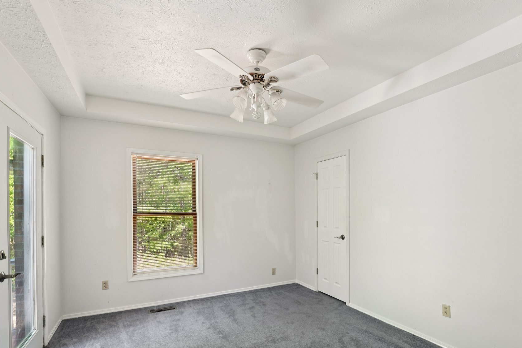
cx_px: 269
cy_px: 209
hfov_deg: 93.3
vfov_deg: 69.7
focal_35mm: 17
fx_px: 246
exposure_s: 1/10
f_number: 8
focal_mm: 14
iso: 320
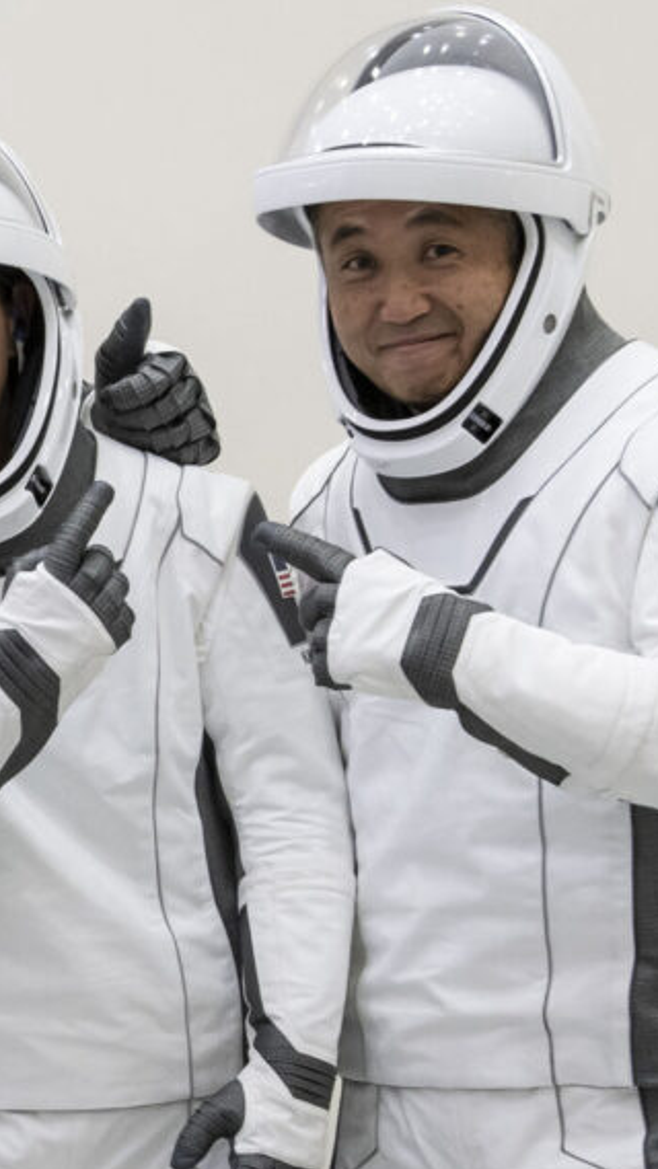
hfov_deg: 9.2
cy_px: 696
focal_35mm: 129
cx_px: -275
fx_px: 4002
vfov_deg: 16.6
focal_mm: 38
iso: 1600
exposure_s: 1/60
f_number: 5.6
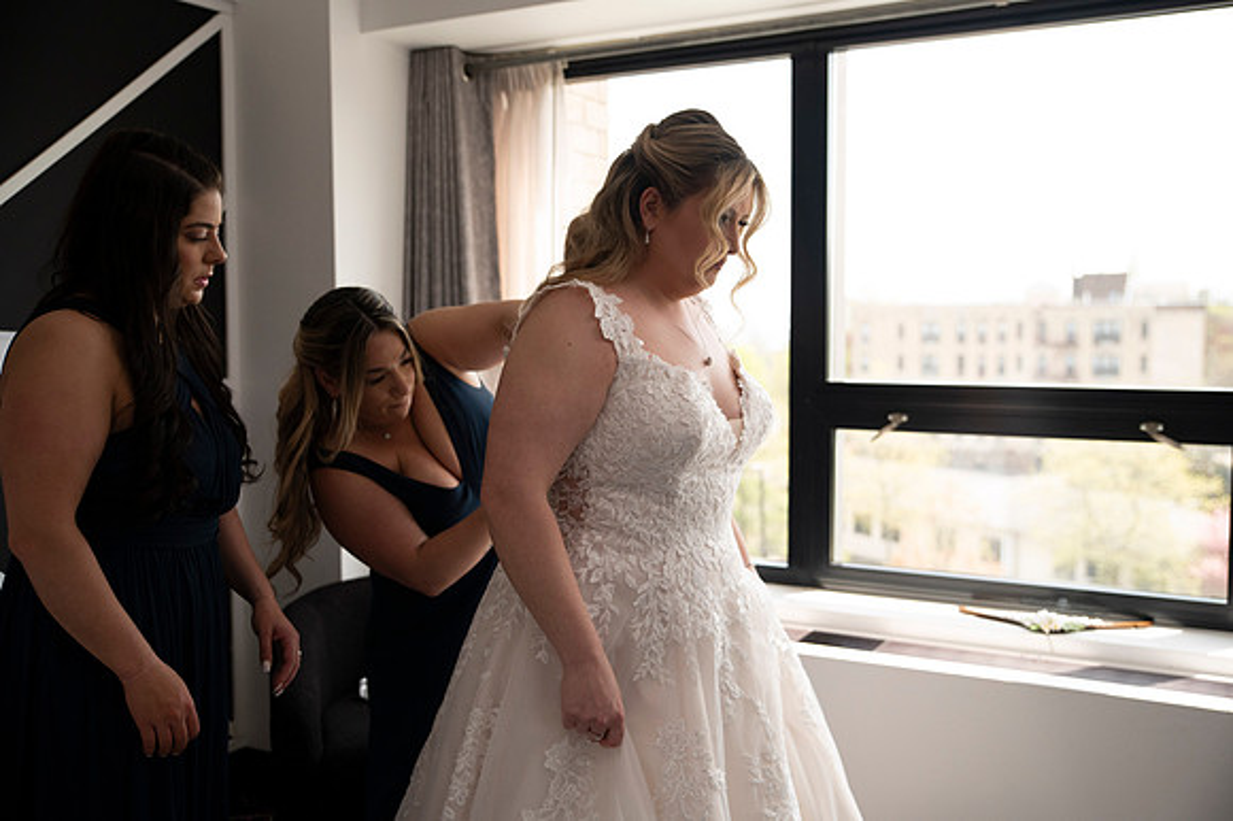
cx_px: 616
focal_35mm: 36
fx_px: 1232
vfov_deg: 36.8
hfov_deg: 53.2
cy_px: 410
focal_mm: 36
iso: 1600
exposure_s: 1/1600
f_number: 2.8
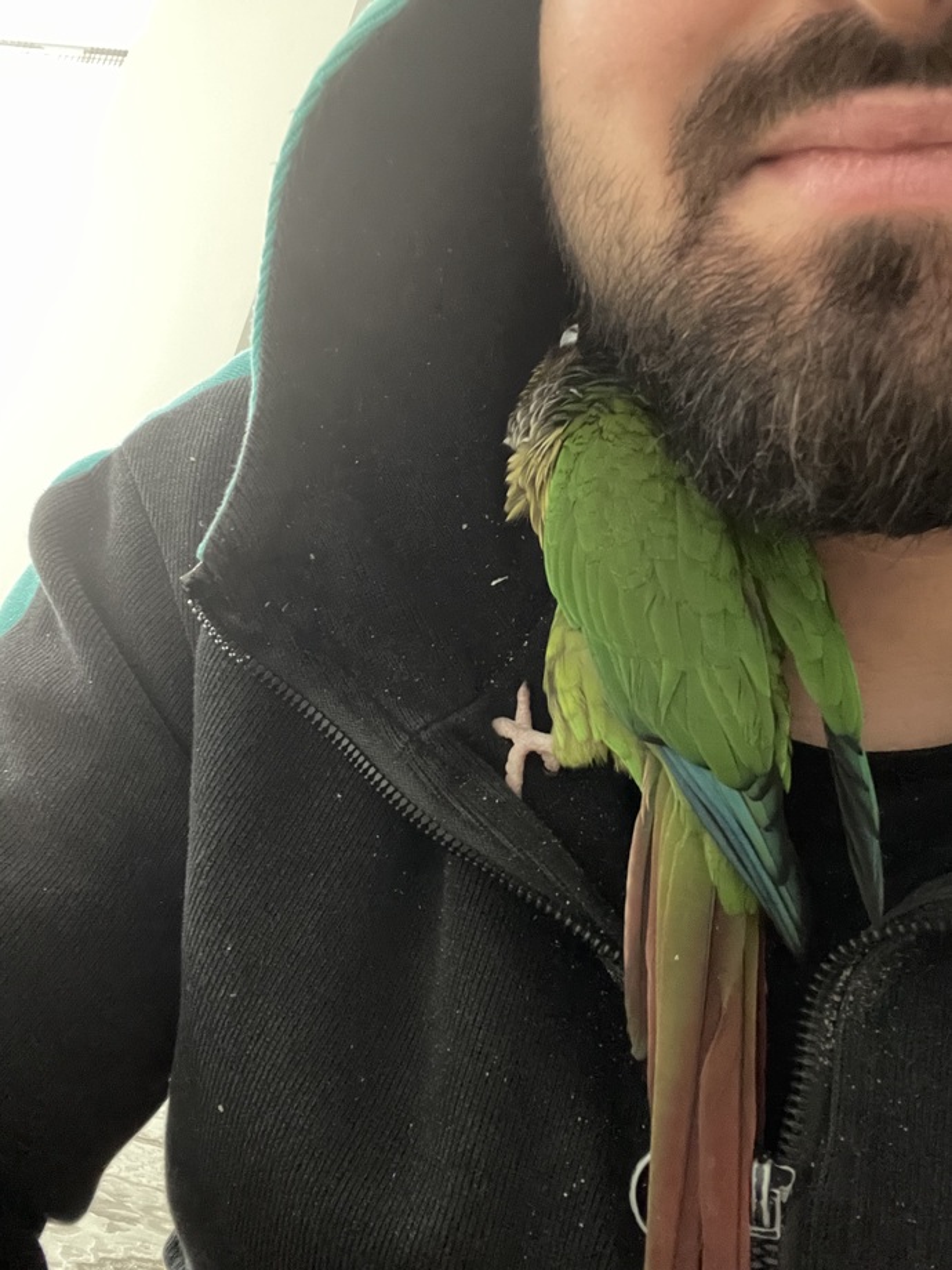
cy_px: 635
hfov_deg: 46.8
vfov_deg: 60.0
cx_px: 476
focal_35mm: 30
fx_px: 1100
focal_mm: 2.71
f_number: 2.2
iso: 1000
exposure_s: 1/15
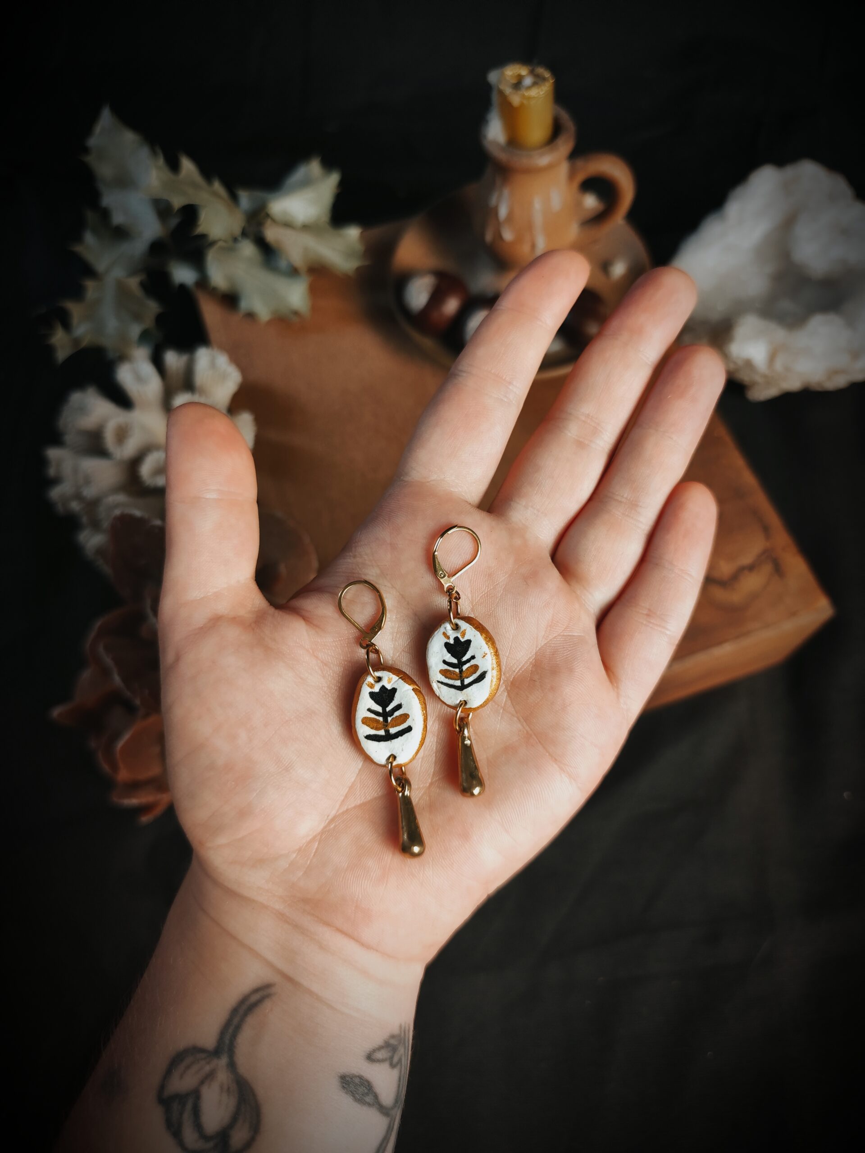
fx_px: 766
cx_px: 432
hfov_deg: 58.9
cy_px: 576
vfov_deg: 73.9
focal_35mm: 23
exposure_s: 1/100
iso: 800
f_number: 1.65
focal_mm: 6.19
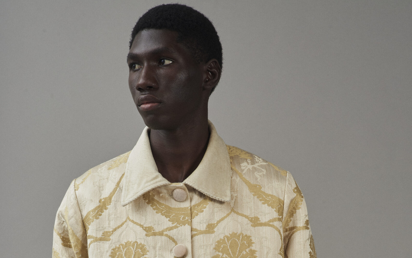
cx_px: 206
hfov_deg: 13.0
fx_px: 1808
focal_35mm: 161
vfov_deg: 8.1
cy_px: 306
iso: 200
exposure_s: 1/160
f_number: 11
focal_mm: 105
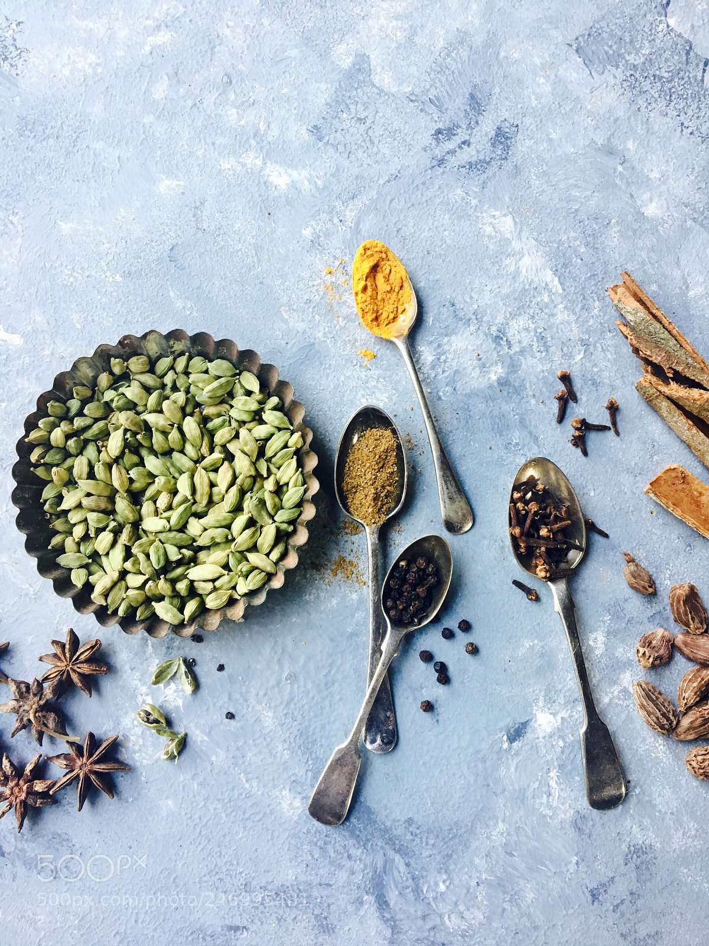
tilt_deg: -83.2
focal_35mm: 29
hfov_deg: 48.2
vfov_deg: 61.7
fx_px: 792
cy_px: 473
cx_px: 354
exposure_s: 1/33
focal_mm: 4.15
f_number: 2.2
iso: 50
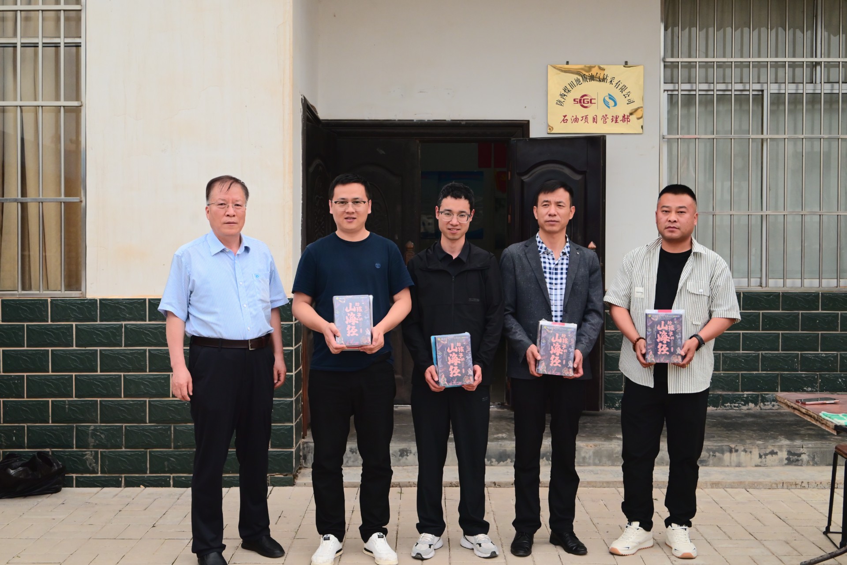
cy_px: 282
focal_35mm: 42
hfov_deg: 46.4
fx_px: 988
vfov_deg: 31.9
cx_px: 424
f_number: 5.6
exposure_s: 1/2500
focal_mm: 42
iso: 2000
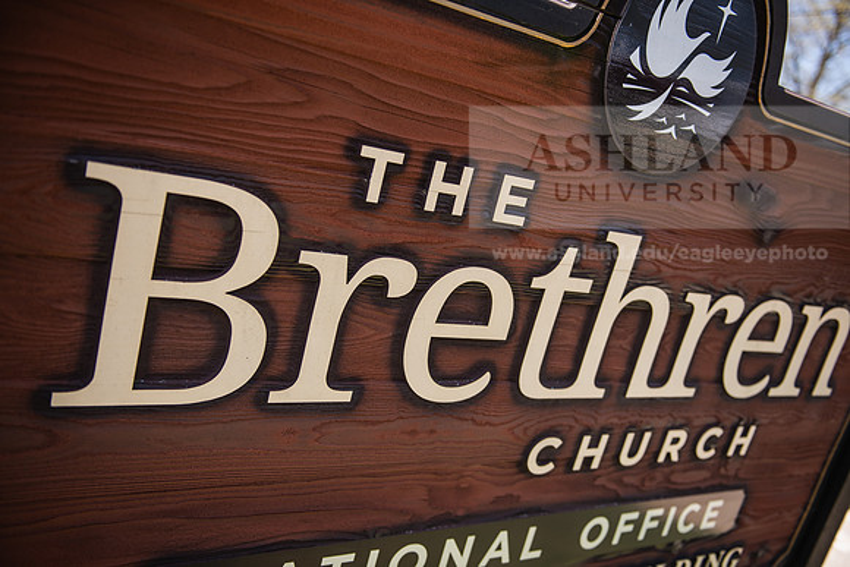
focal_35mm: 34
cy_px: 284
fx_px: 803
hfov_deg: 55.8
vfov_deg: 38.9
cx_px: 425
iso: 64
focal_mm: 34
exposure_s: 1/320
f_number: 2.8
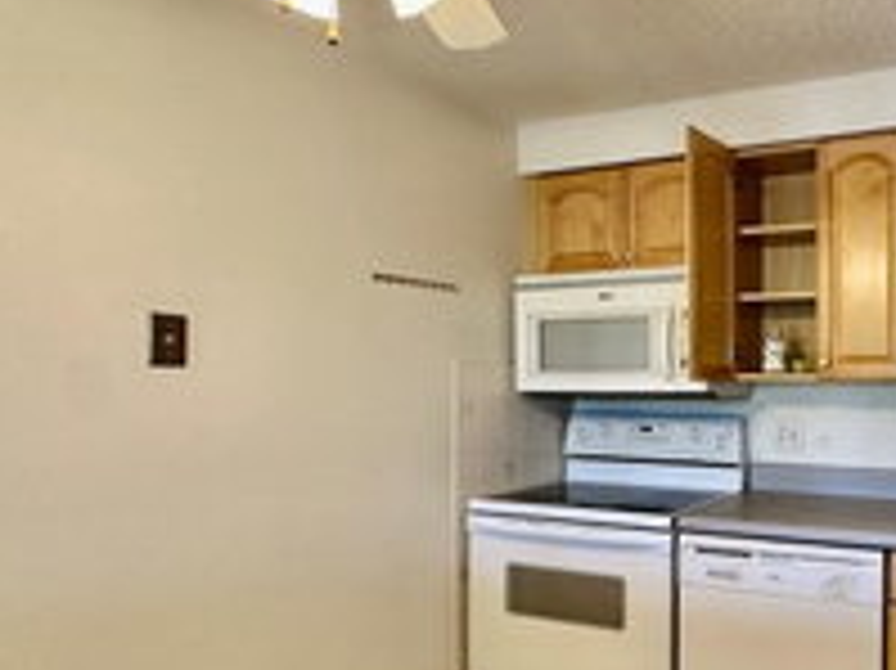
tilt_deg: -1.2
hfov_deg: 55.3
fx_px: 776
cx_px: 732
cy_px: 396
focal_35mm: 30
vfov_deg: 46.5
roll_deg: -0.2
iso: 250
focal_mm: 2.22
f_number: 2.2
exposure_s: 1/120
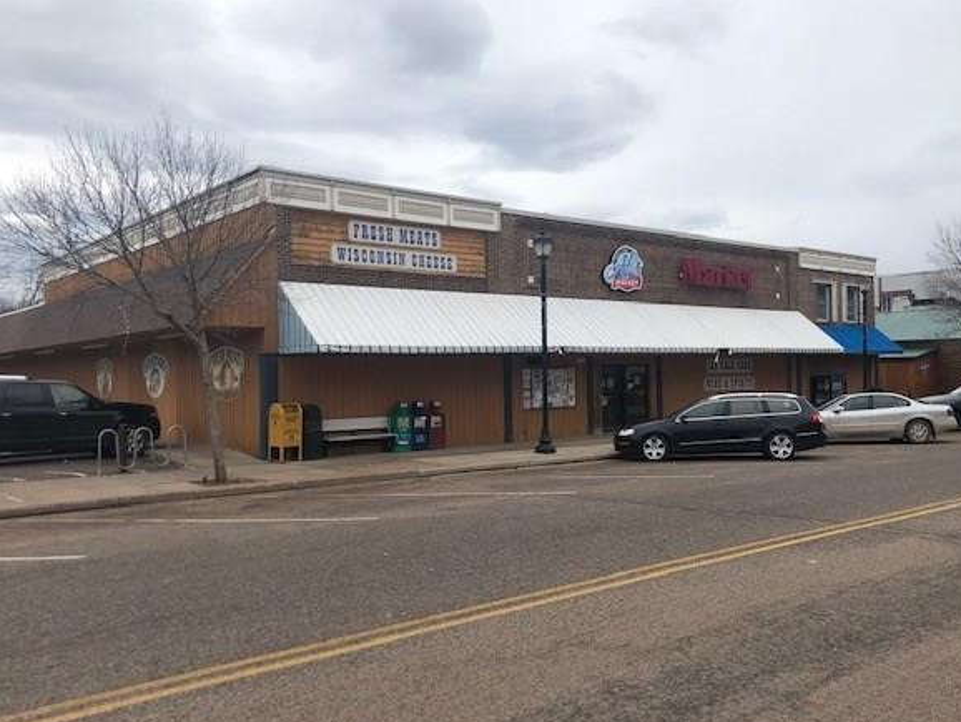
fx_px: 861
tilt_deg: +1.2
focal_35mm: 31
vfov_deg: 45.5
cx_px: 504
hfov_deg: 58.3
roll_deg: +0.8
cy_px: 371
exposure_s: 1/1736
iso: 20
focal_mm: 4
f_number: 1.8
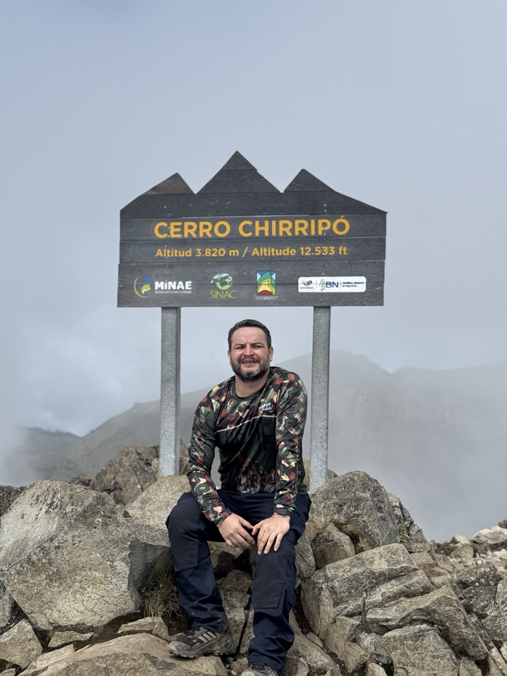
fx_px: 937
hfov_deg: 30.3
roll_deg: +0.2
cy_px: 338
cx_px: 254
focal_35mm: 48
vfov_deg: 39.7
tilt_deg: +0.7
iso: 64
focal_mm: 6.76
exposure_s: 1/6410
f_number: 1.78
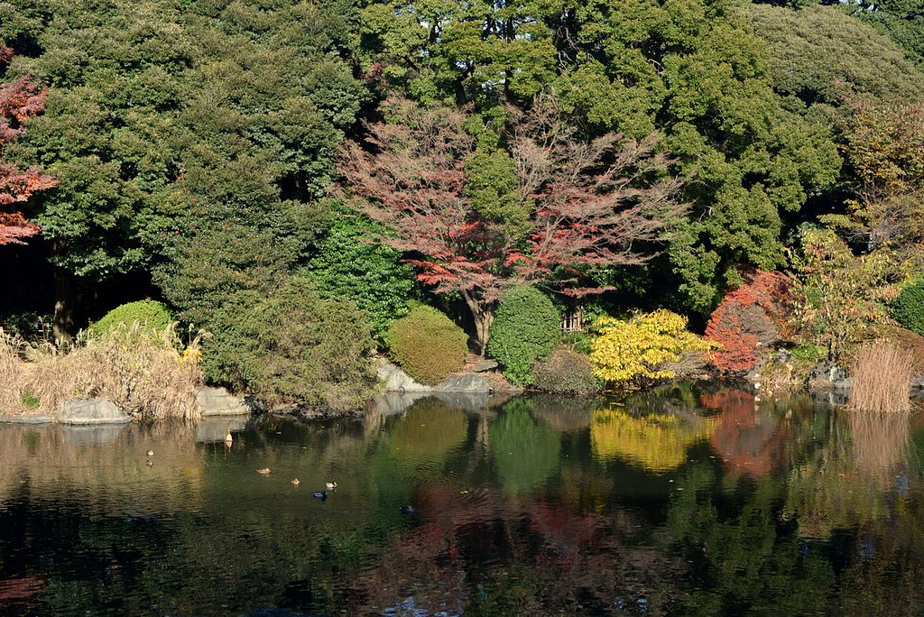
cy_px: 308
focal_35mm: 57
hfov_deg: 35.0
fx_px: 1464
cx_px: 462
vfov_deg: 23.8
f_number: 8
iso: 200
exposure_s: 1/250
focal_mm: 38
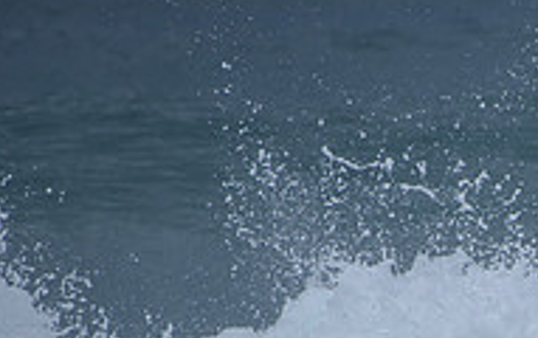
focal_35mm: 1545
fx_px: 22687
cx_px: 665
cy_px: 461
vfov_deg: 0.9
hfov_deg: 1.4
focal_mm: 500
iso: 160
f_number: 5.6
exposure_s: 1/2000
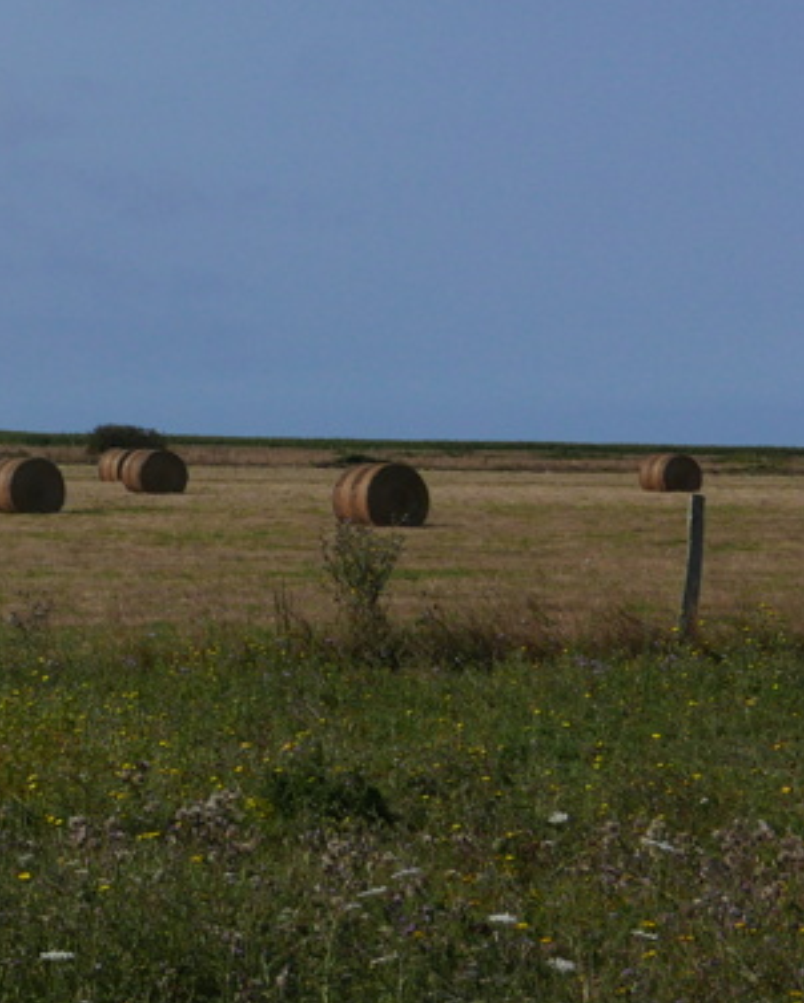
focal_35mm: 137
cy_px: 37
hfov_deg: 10.5
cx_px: -696
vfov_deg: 13.9
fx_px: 4072
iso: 200
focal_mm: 20.6
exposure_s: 1/2000
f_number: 5.6
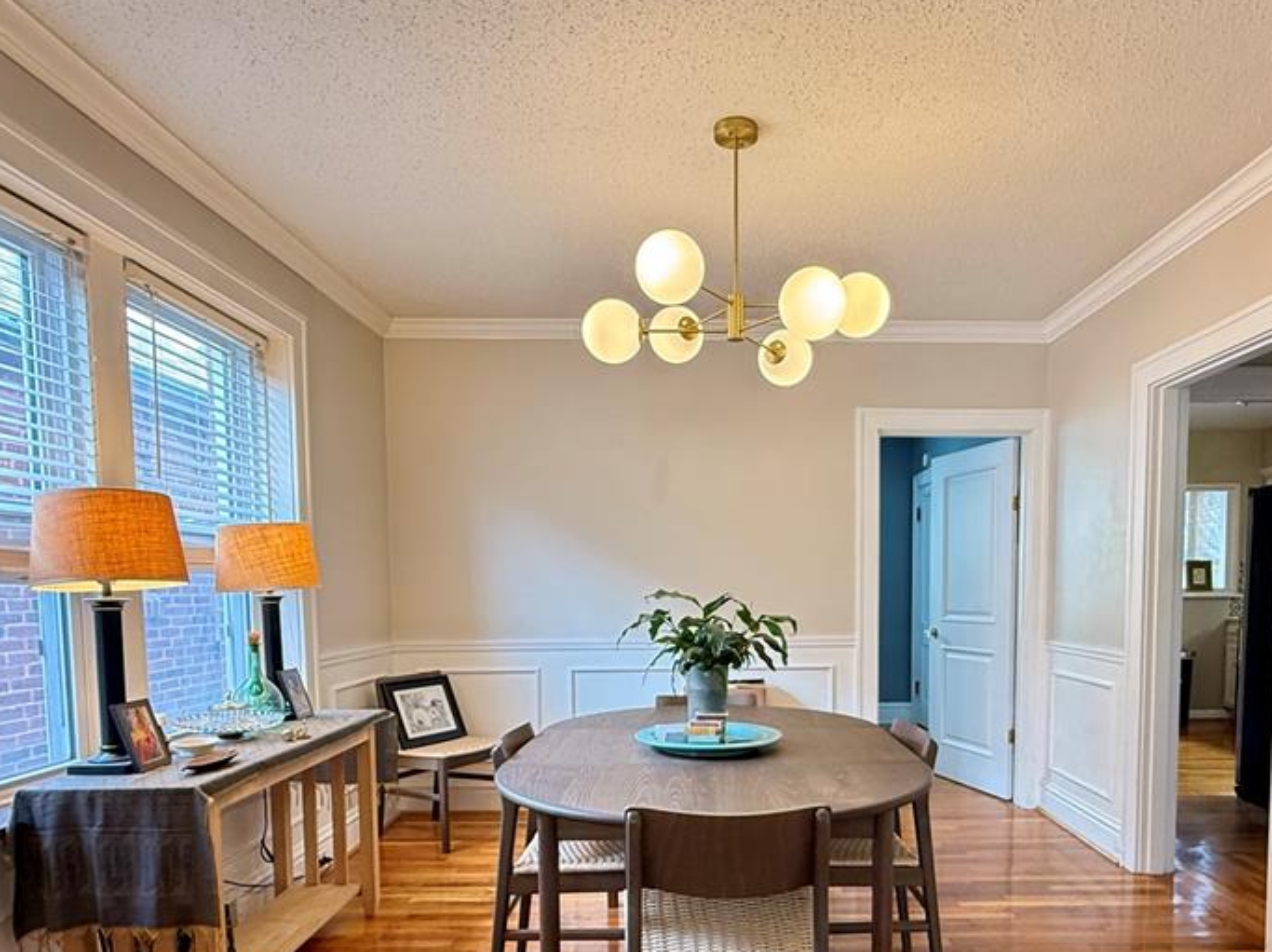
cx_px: 728
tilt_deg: -3.0
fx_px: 771
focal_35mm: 21
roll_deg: -0.1
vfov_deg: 61.6
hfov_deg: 78.6
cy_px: 644
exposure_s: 1/60
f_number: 2.2
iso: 320
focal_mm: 2.22
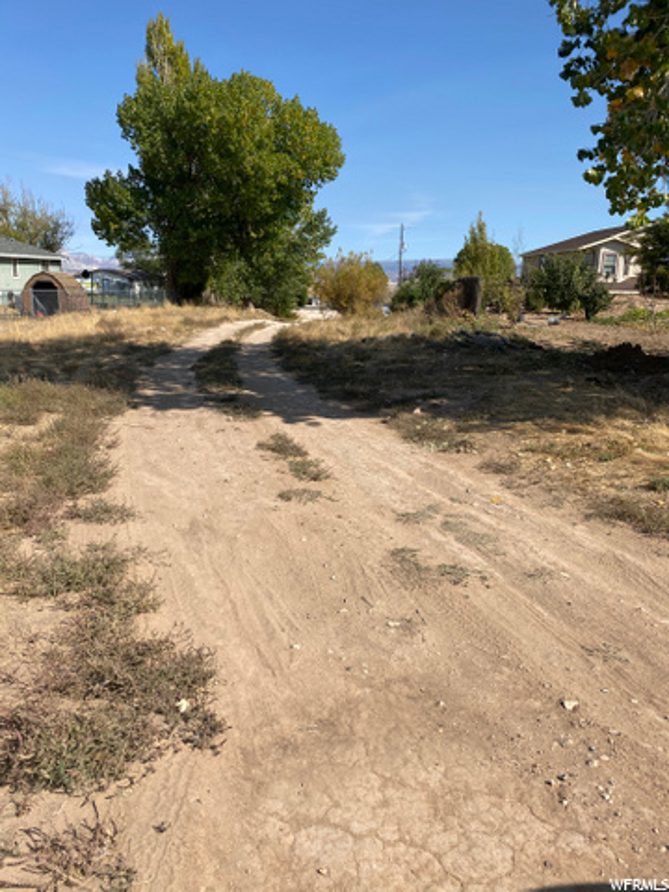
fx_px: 670
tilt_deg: -13.9
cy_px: 446
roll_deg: -1.0
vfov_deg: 67.3
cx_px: 334
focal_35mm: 26
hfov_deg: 53.1
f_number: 1.8
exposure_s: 1/3300
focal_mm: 4.25
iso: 32
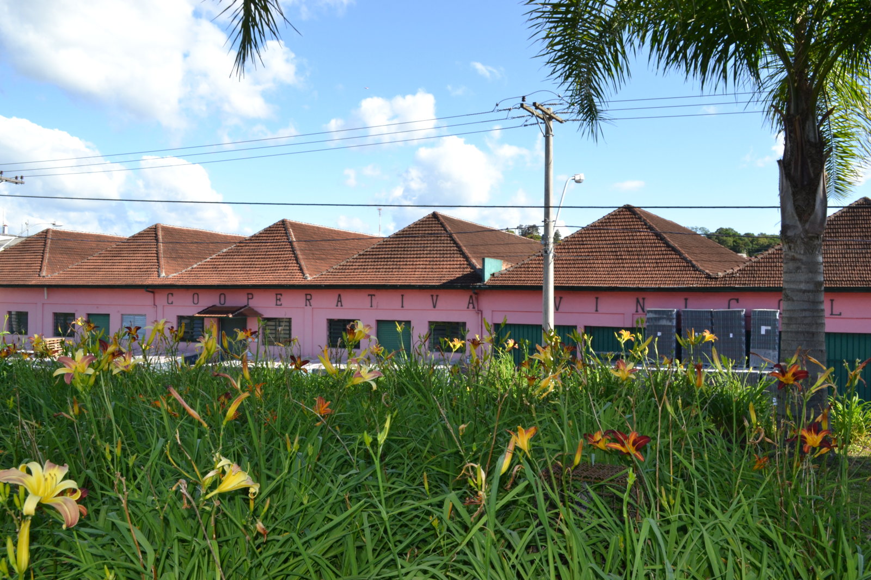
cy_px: 290
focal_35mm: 33
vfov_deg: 40.0
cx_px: 436
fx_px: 798
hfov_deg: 57.2
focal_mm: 22
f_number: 13
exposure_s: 1/200
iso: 400
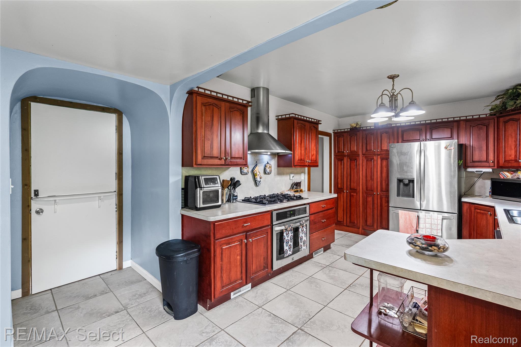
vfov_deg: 73.7
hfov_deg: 96.7
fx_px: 232
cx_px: 260
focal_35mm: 16
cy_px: 174
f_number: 5.6
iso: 5000
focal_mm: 16
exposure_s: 1/30
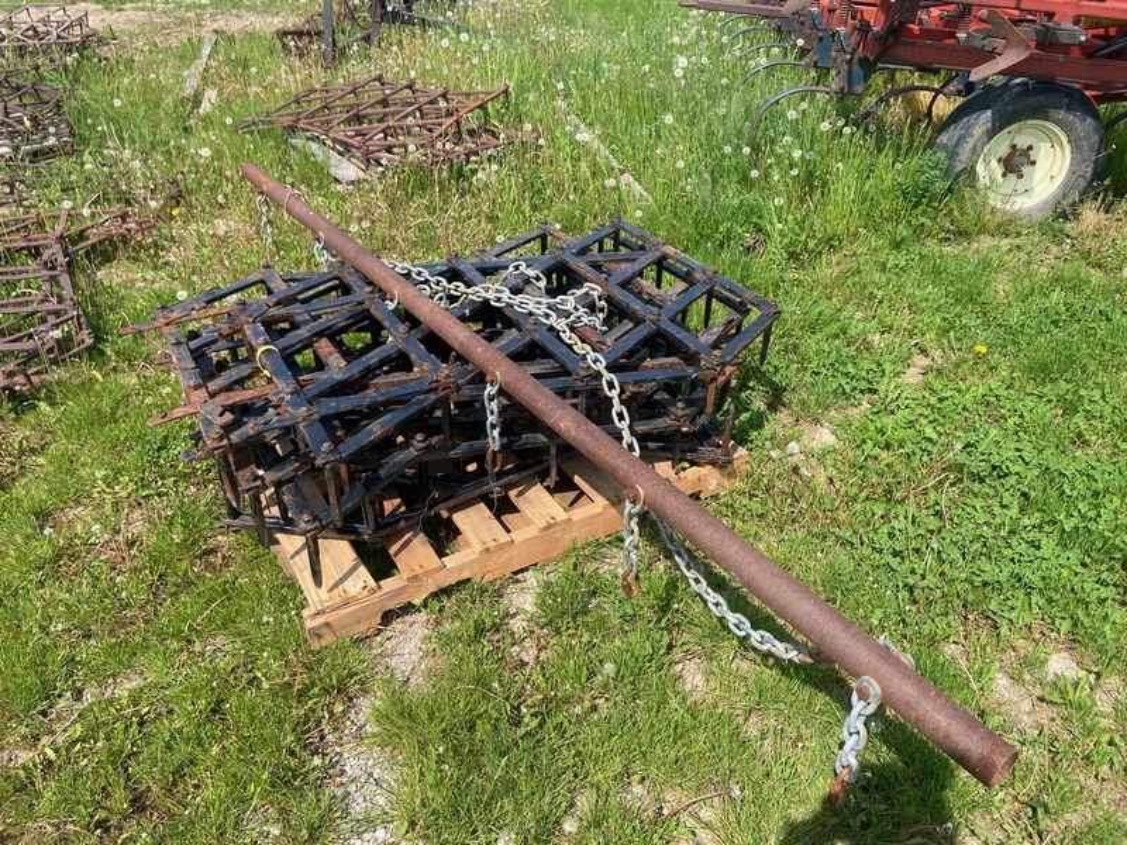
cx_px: 564
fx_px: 846
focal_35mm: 26
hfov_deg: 67.3
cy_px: 422
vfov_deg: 53.1
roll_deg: +1.7
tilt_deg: -34.5
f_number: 1.8
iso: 32
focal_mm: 4.25
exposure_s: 1/1522
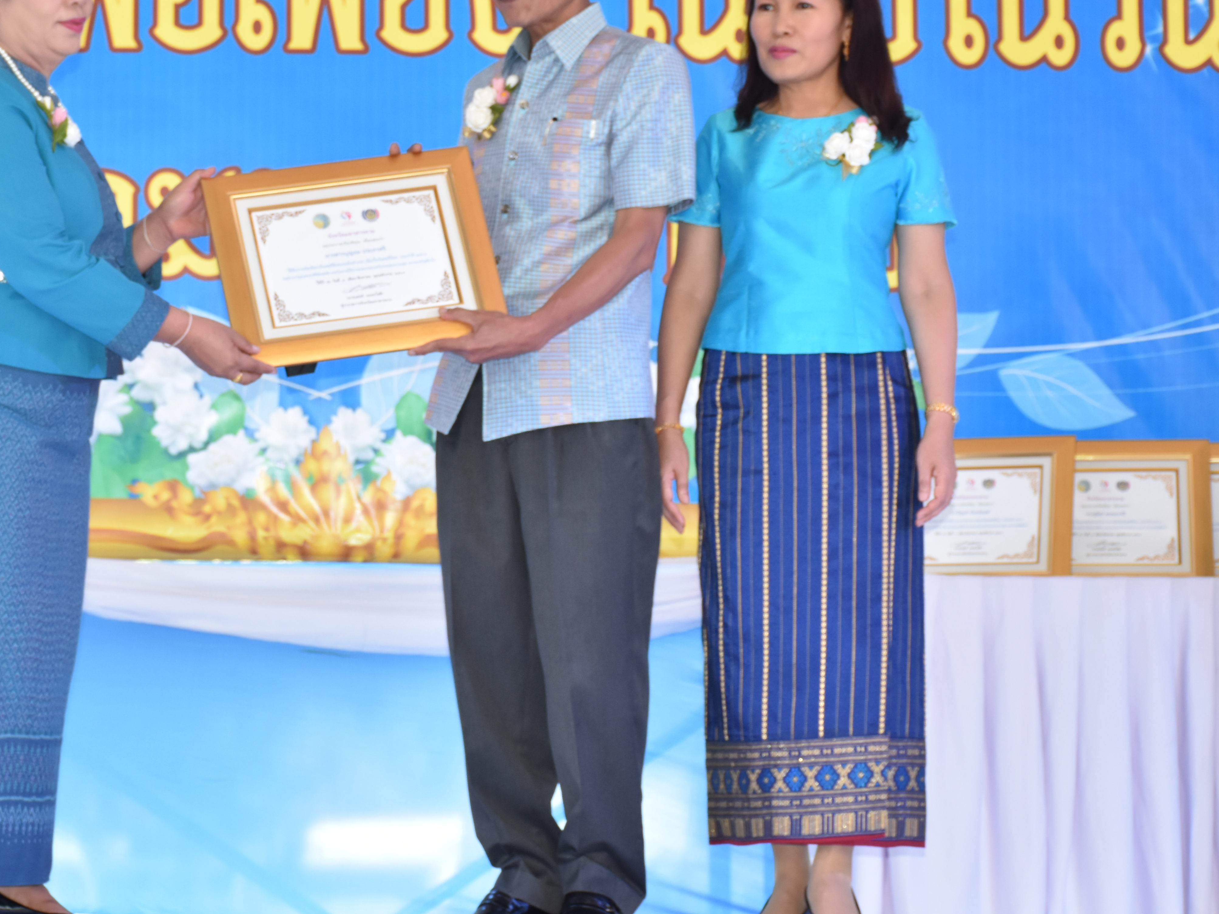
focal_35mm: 112
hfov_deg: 17.5
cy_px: 372
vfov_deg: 13.2
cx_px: 343
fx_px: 3944
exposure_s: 1/200
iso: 800
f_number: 7.1
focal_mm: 52
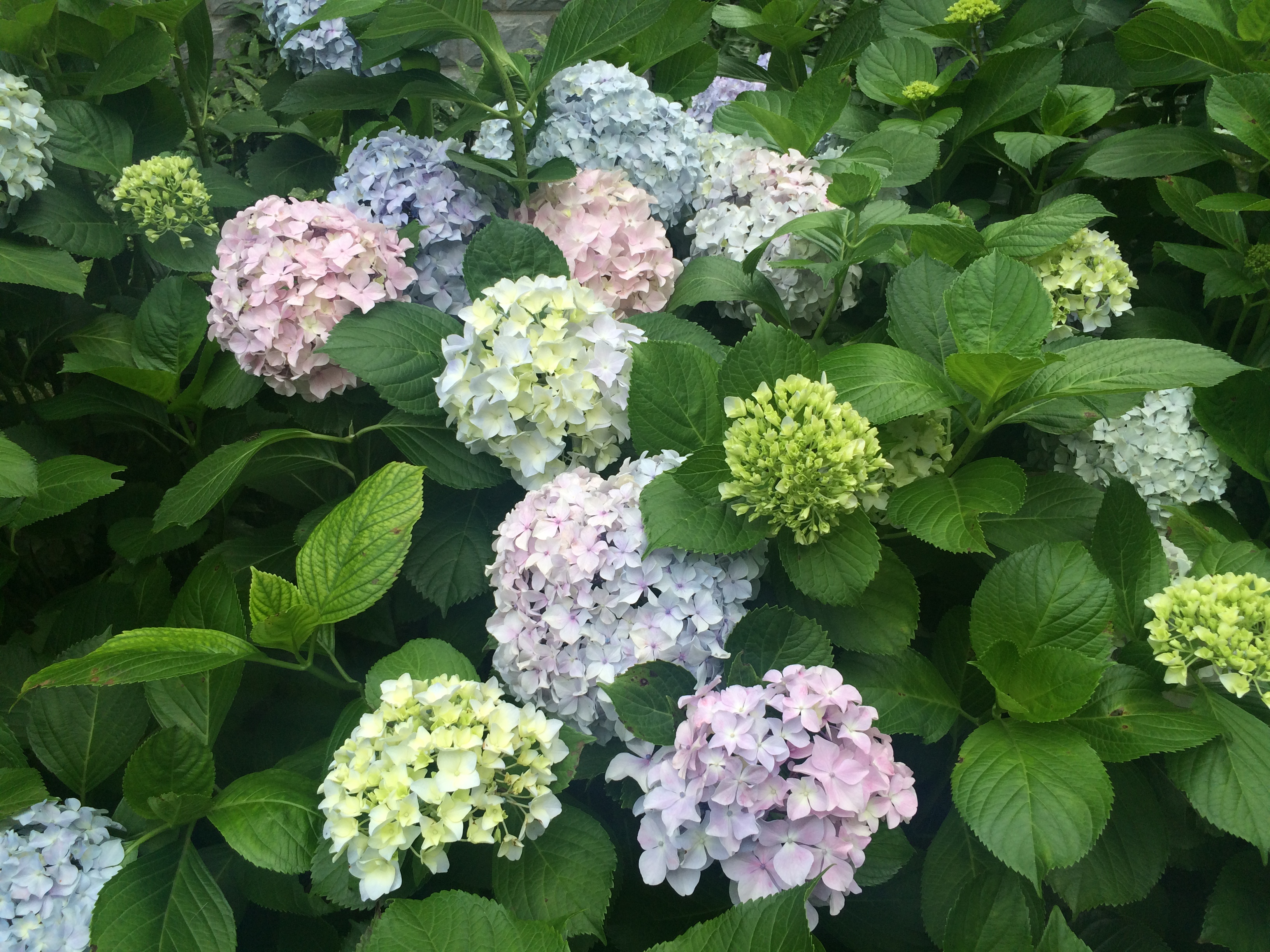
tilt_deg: -30.4
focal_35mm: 29
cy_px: 476
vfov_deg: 48.2
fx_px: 1064
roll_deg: +0.9
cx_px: 635
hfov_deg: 61.7
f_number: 2.2
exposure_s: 1/348
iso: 32
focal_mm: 4.15
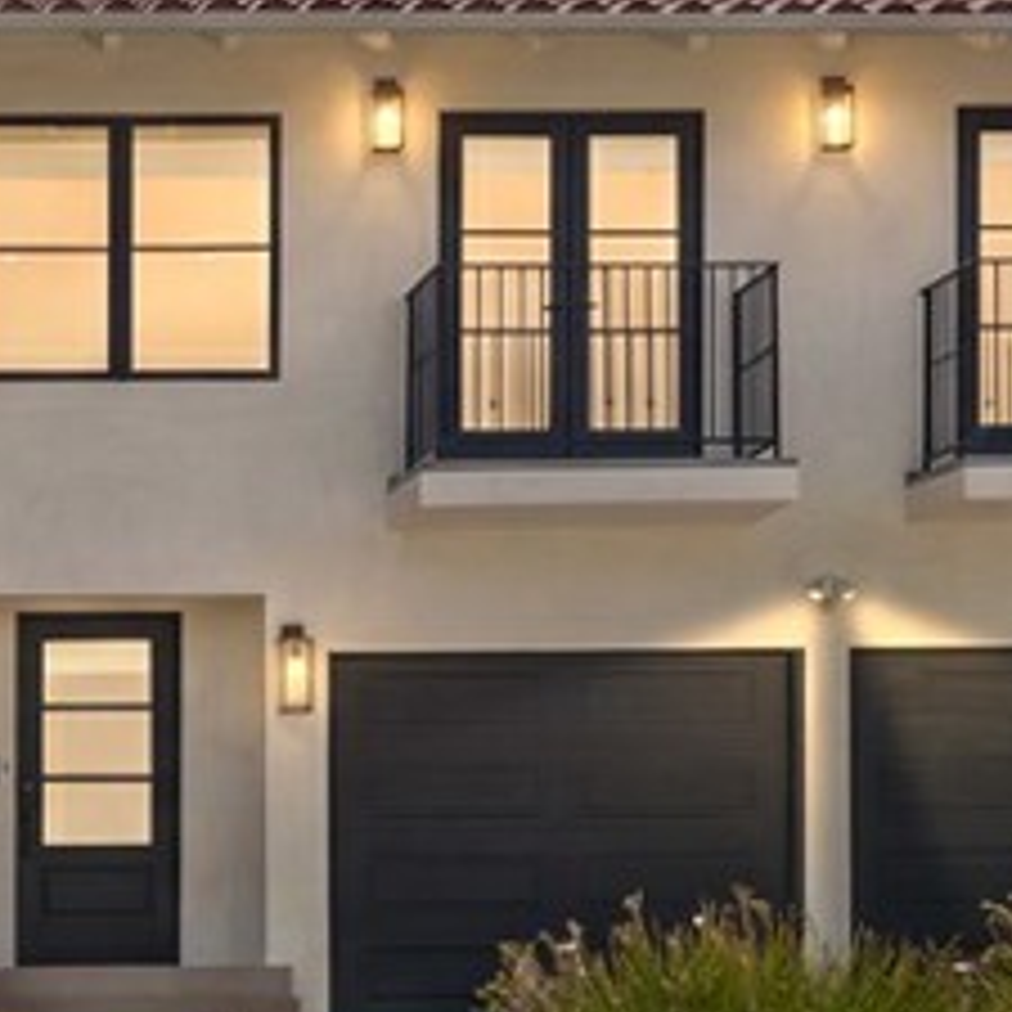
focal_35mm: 120
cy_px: 636
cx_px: -36
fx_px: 3969
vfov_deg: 14.5
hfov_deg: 14.3
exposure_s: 1/1600
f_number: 9
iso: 800
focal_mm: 31
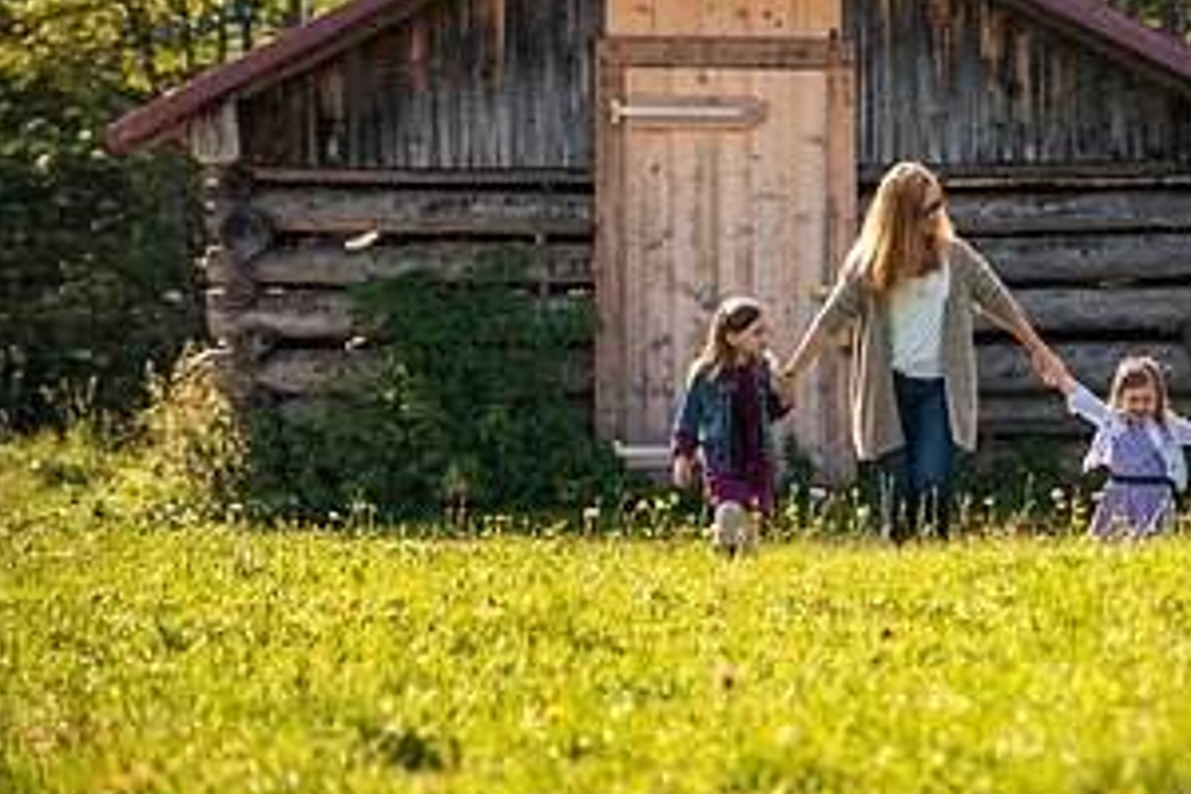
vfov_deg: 6.1
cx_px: 1020
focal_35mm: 224
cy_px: 159
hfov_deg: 9.2
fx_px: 7410
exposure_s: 1/250
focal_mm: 116
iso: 200
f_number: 4
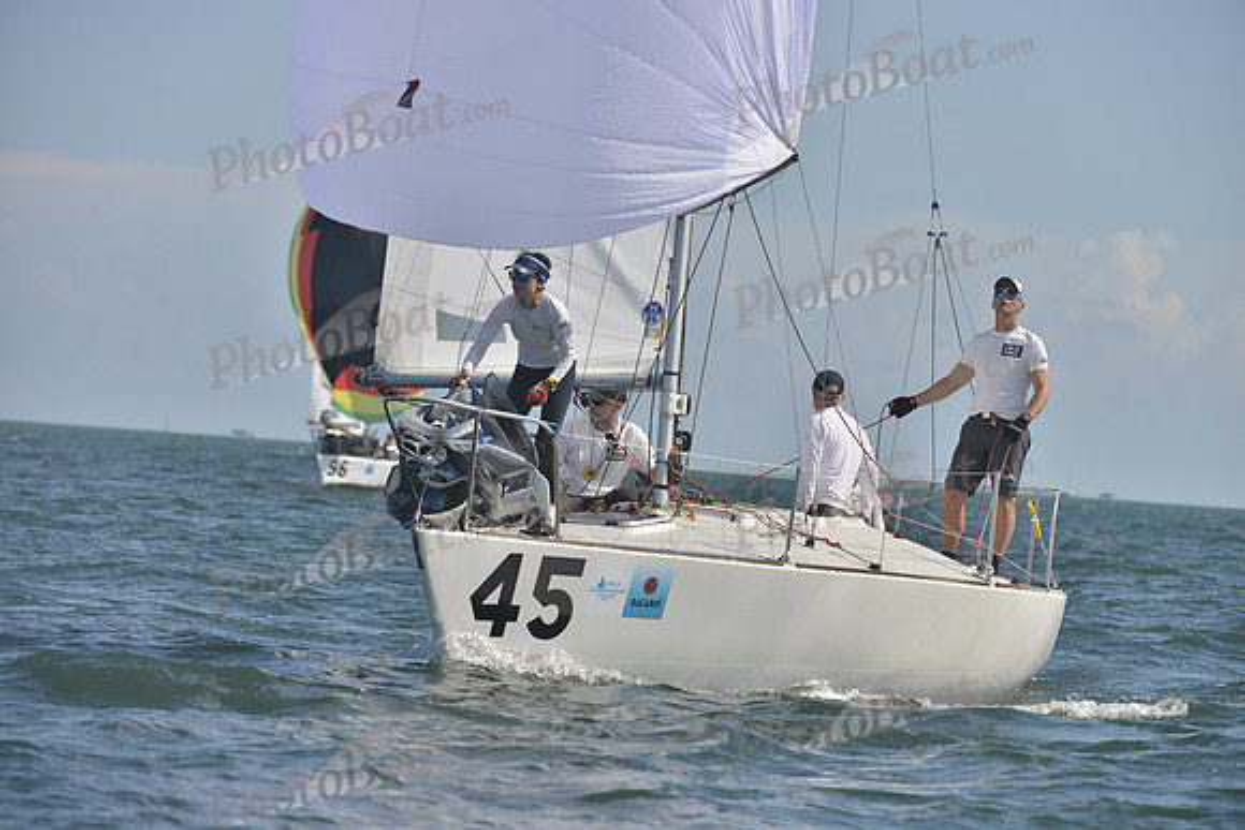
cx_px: 622
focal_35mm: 200
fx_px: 6918
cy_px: 415
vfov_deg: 6.9
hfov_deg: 10.3
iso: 200
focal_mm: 200
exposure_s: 1/1250
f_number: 6.3
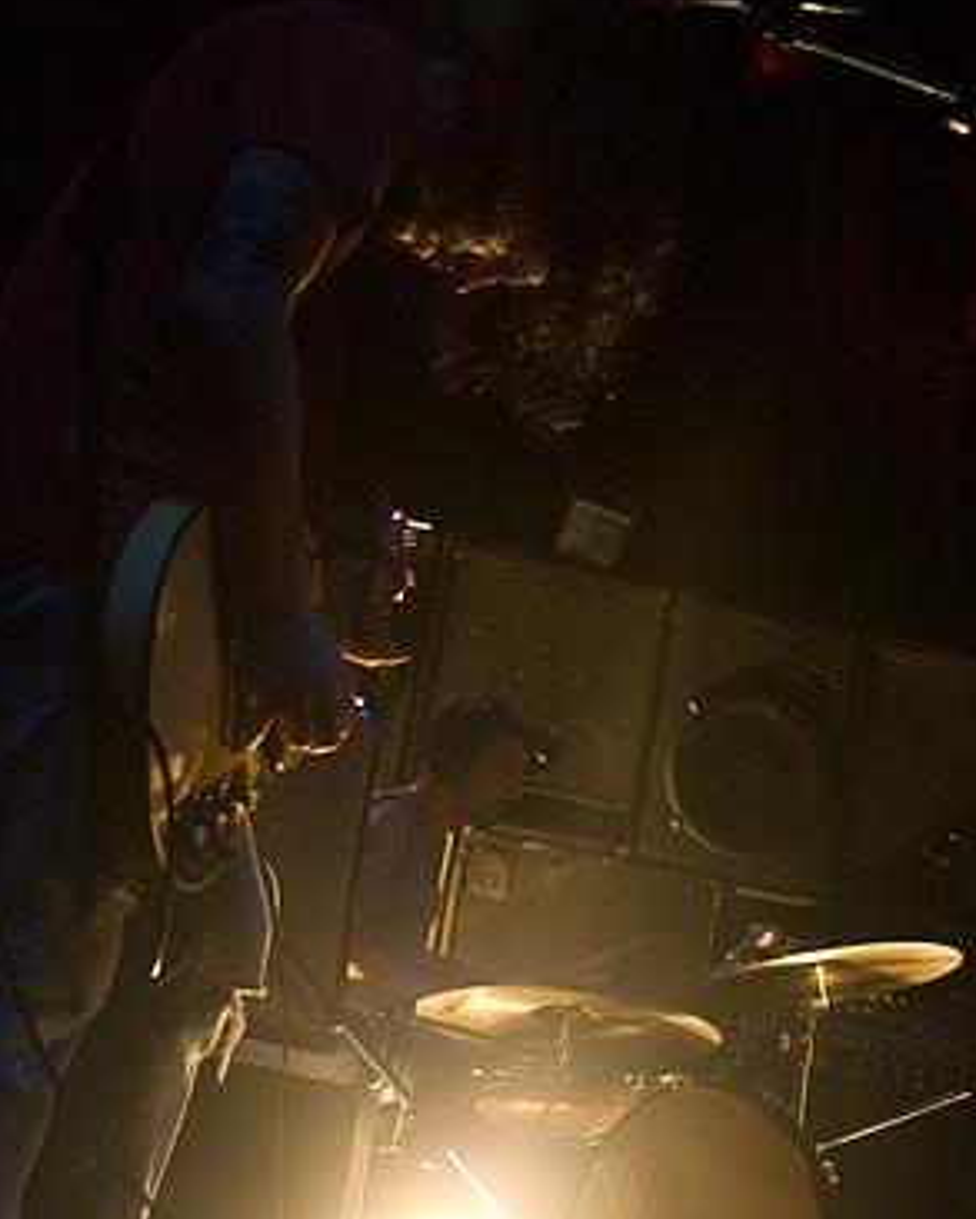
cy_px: 669
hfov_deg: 25.2
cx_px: 488
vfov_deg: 31.1
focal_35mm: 61
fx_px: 2186
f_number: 2.8
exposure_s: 1/200
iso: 1600
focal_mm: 35
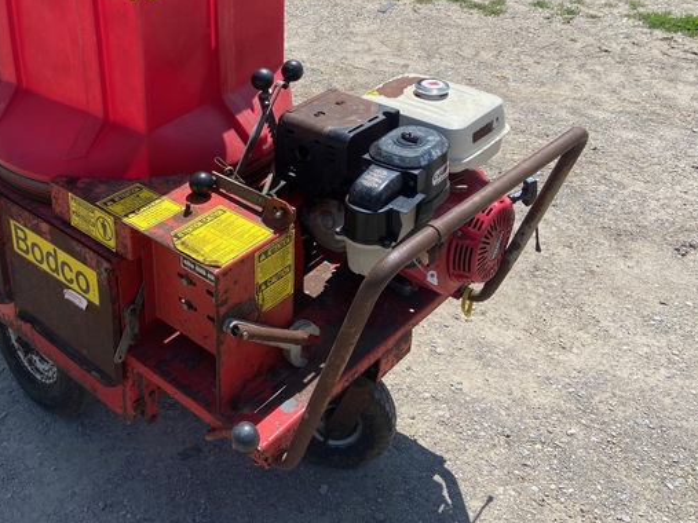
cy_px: 121
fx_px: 827
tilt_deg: -26.1
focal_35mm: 41
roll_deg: +0.2
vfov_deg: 34.3
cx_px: 233
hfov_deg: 45.1
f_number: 1.8
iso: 32
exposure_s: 1/2268
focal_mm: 4.25
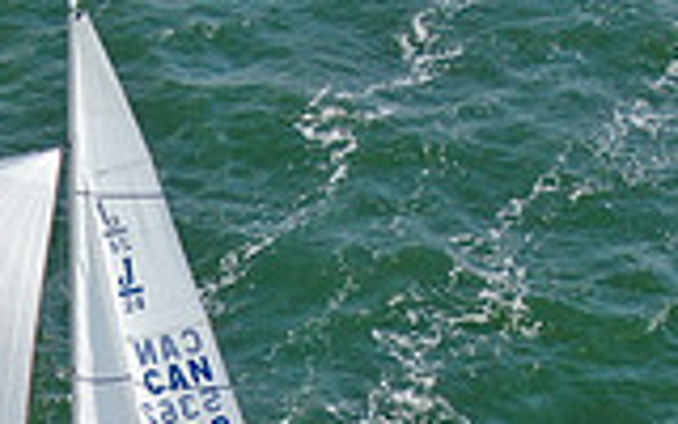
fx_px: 3400
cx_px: 85
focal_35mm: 184
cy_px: 613
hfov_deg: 11.3
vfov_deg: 7.0
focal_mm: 8.6
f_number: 3.8
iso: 100
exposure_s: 1/640
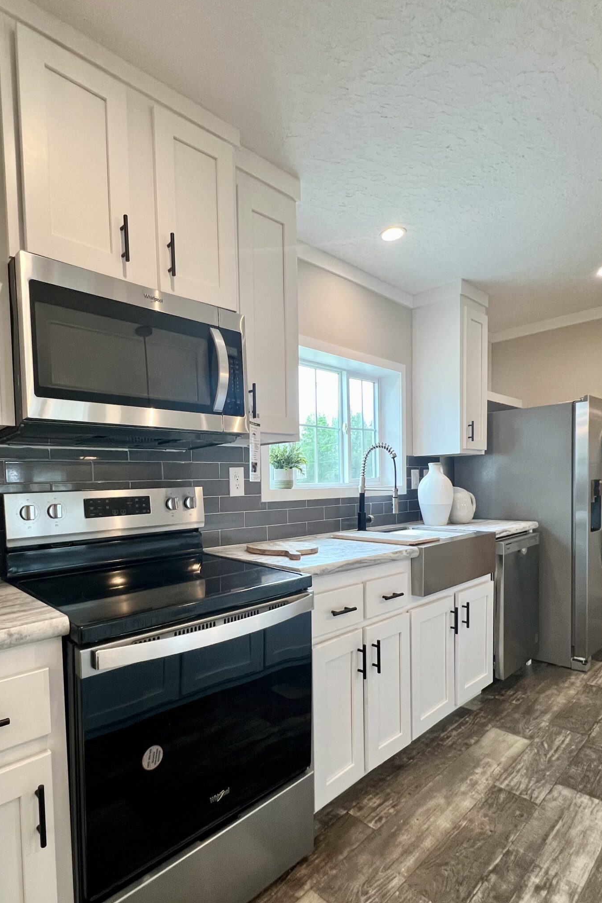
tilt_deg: -1.8
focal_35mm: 17
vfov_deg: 92.8
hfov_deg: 68.8
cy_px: 506
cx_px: 211
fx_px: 426
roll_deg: +3.4
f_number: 1.8
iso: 200
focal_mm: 1.57
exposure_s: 1/120
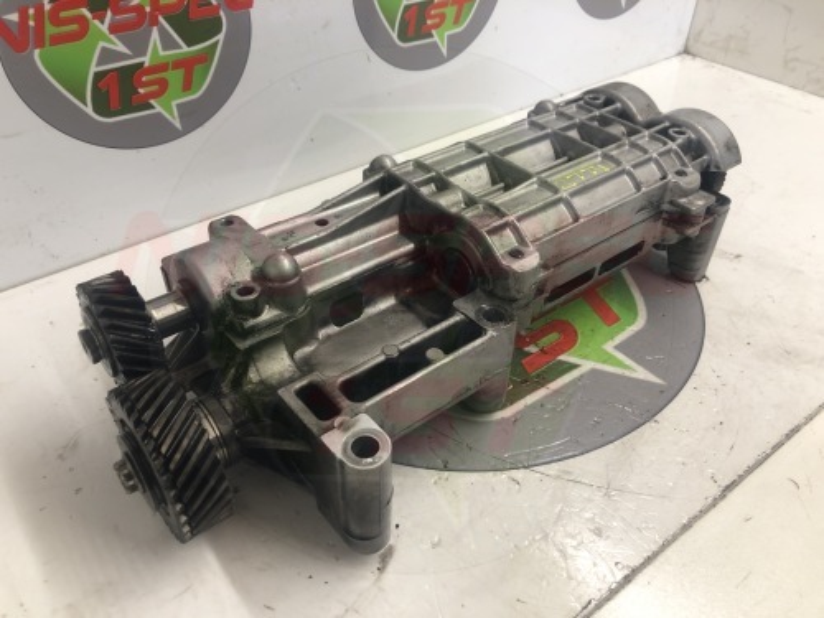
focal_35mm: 28
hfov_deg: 63.4
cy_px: 309
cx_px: 412
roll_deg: +1.5
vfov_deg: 49.7
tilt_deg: -36.0
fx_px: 667
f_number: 1.8
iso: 40
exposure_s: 1/20
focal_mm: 3.99
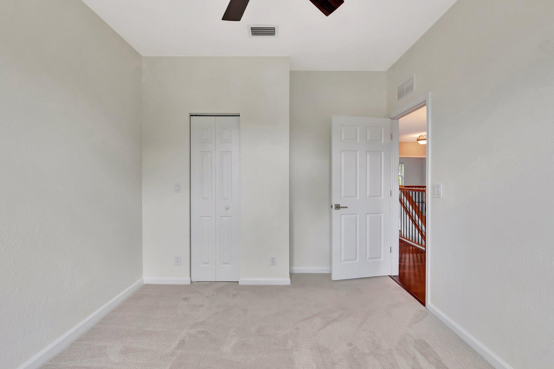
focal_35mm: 15
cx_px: 277
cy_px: 184
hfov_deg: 100.4
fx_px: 231
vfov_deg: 77.3
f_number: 8
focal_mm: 10
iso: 640
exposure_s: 1/10
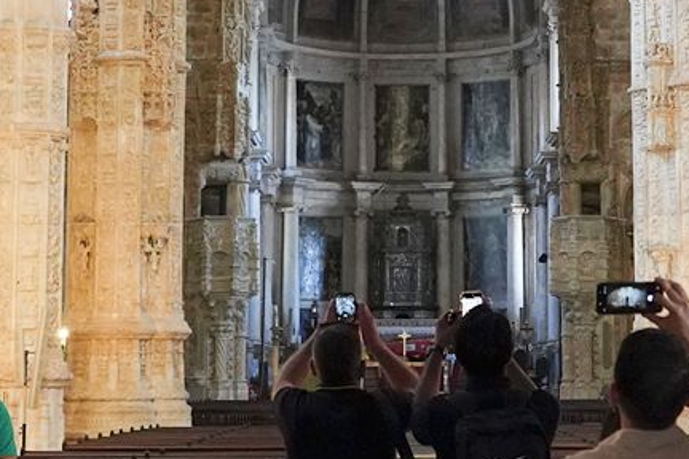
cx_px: 443
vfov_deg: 12.2
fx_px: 2124
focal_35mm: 111
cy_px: 2
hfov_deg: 18.4
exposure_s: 1/80
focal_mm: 24
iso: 3200
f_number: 2.8
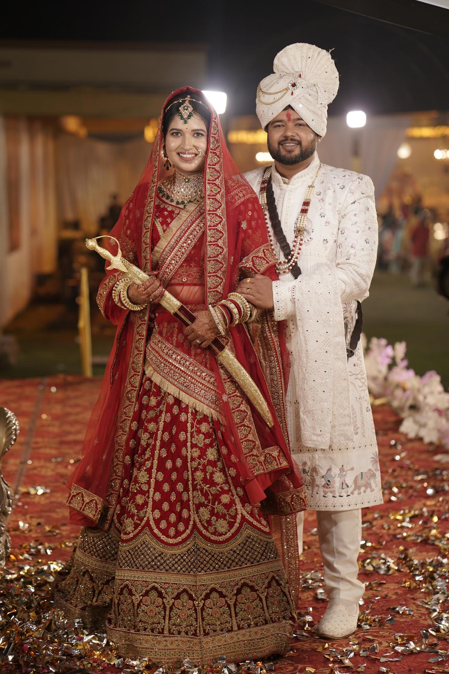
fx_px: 1590
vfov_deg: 23.9
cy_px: 337
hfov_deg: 16.1
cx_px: 224
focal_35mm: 85
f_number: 2.8
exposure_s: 1/200
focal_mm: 85
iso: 500
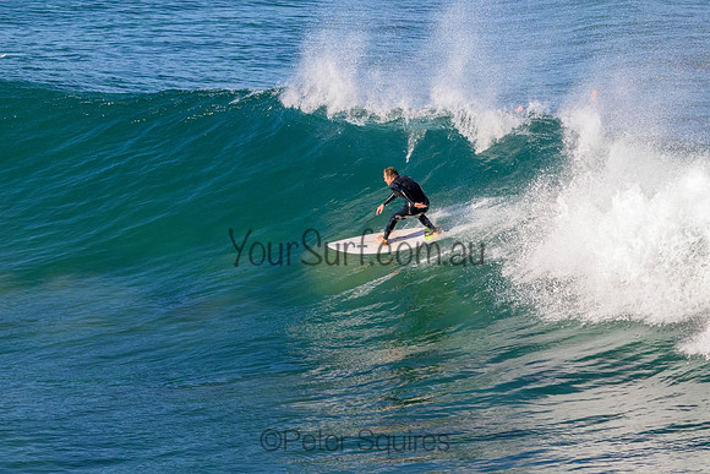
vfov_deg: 3.2
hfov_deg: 4.8
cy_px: 196
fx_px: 8385
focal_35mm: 425
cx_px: 340
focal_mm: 330
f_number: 11
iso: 2000
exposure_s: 1/2000
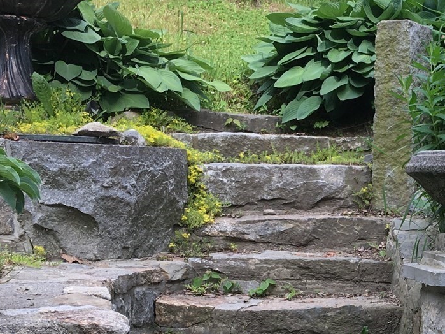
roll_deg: +1.9
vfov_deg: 17.2
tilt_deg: -4.8
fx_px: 1093
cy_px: 286
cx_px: 455
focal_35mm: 85
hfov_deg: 22.1
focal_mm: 4.15
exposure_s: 1/199
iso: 25
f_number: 2.2
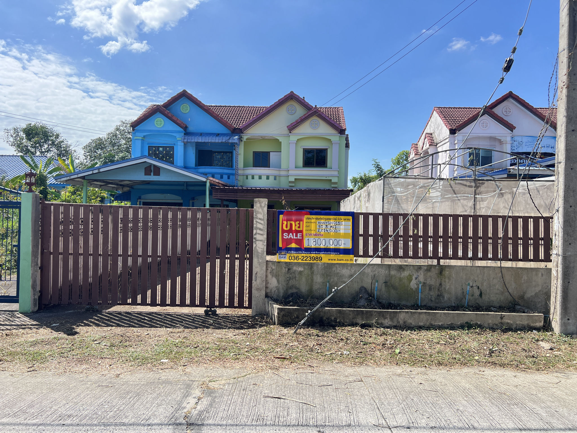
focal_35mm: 26
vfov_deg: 53.1
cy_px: 216
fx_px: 433
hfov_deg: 67.3
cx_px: 288
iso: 50
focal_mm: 5.7
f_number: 1.5
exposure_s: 1/2208
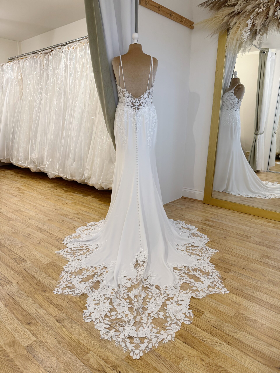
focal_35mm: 24
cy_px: 186
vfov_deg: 71.6
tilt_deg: -14.9
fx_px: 259
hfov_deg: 56.8
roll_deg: -0.5
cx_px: 140
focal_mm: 6.76
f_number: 1.78
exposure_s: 1/100
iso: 160
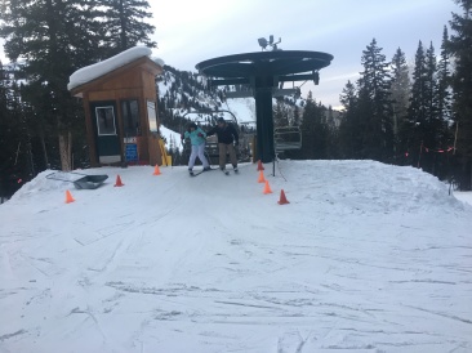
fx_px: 395
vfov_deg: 48.2
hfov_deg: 61.7
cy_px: 176
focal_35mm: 29
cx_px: 236
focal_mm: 4.15
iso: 25
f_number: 2.2
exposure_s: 1/40
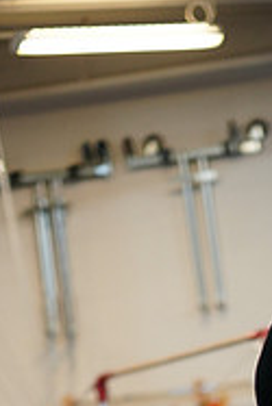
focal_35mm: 263
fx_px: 2975
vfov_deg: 7.7
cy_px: 621
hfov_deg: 5.2
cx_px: 362
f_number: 1.4
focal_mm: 85
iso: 640
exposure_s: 1/500
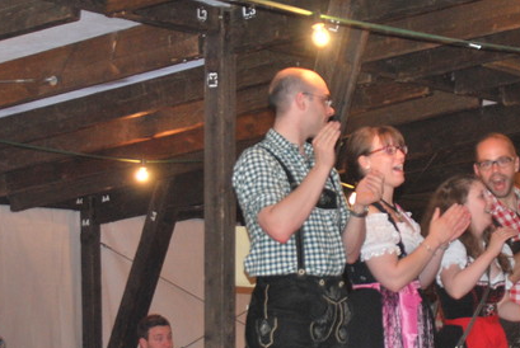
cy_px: 201
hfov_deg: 15.9
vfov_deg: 10.7
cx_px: 376
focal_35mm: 128
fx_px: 1855
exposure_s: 1/60
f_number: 4.2
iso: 360
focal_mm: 35
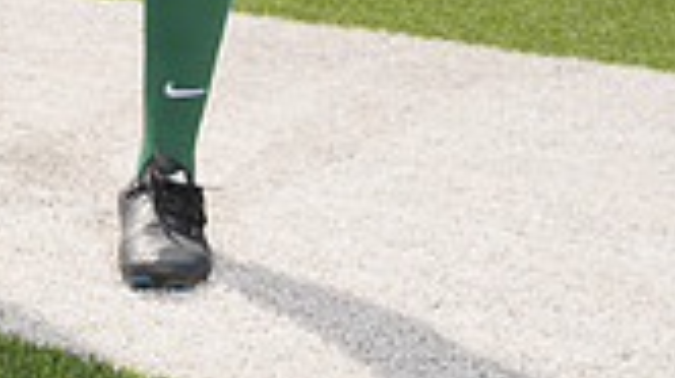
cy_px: -524
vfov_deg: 9.0
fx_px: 2181
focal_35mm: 122
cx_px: 98
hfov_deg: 17.4
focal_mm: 43
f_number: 9
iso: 125
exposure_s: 1/200
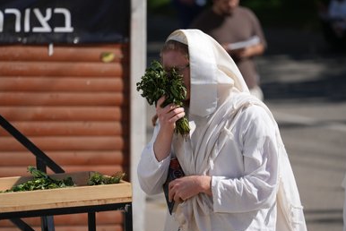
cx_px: 177
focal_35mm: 311
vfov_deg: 4.4
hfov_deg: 6.6
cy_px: 119
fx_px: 2991
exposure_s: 1/640
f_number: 5.6
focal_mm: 300
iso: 80
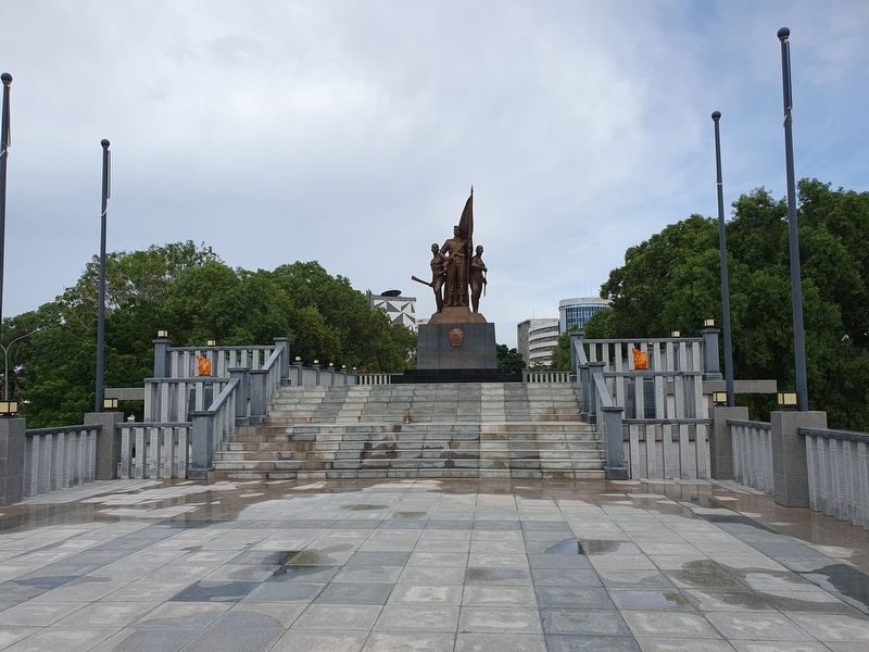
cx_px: 434
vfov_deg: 53.1
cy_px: 326
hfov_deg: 67.3
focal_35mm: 26
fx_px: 653
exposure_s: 1/1372
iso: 50
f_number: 2.4
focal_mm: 4.32
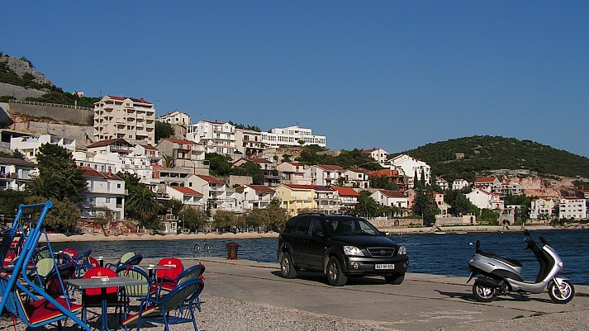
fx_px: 687
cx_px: 297
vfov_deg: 27.1
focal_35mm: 44
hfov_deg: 46.4
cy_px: 179
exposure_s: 1/1250
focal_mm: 6
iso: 64
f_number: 4.8
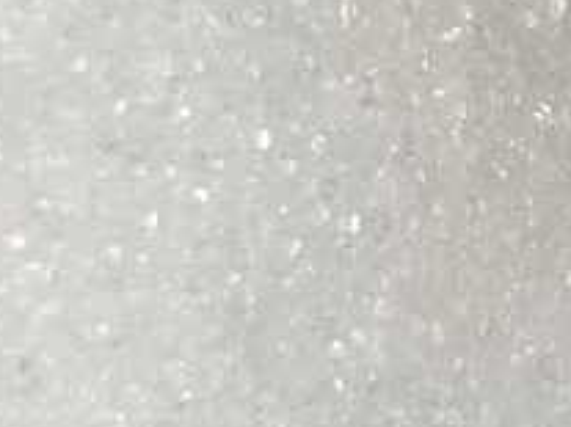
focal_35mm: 139
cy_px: 43
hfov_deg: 13.9
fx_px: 2292
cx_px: 643
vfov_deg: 10.6
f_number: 1.9
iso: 256
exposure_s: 1/100
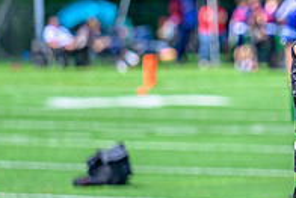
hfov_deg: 4.0
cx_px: 386
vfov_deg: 2.7
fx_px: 4205
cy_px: 89
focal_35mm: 511
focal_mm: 145
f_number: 2.8
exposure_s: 1/2000
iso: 250
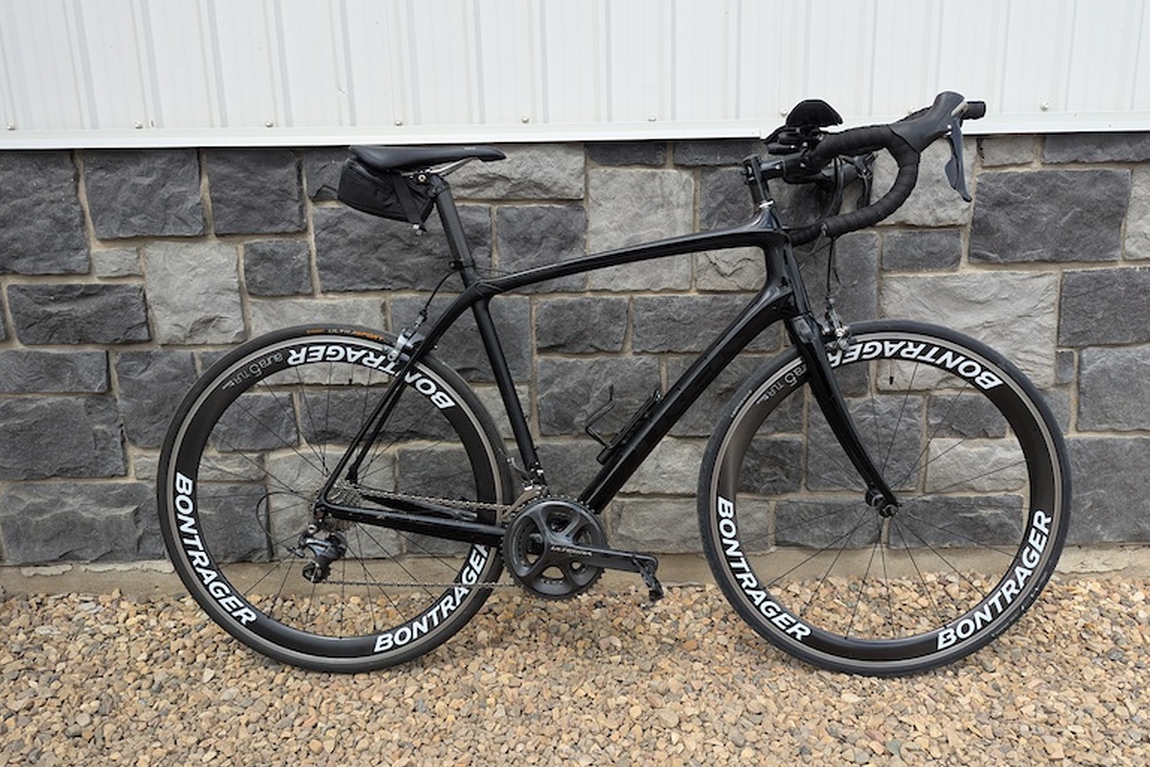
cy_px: 423
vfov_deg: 49.5
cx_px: 580
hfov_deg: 69.4
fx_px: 831
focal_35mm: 26
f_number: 1.85
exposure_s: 1/1088
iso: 48
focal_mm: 6.81
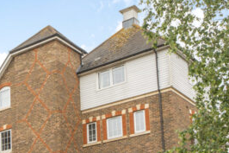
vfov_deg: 16.3
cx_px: -57
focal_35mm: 78
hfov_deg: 23.4
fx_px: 496
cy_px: 213
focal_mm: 18
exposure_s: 1/400
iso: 400
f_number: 8
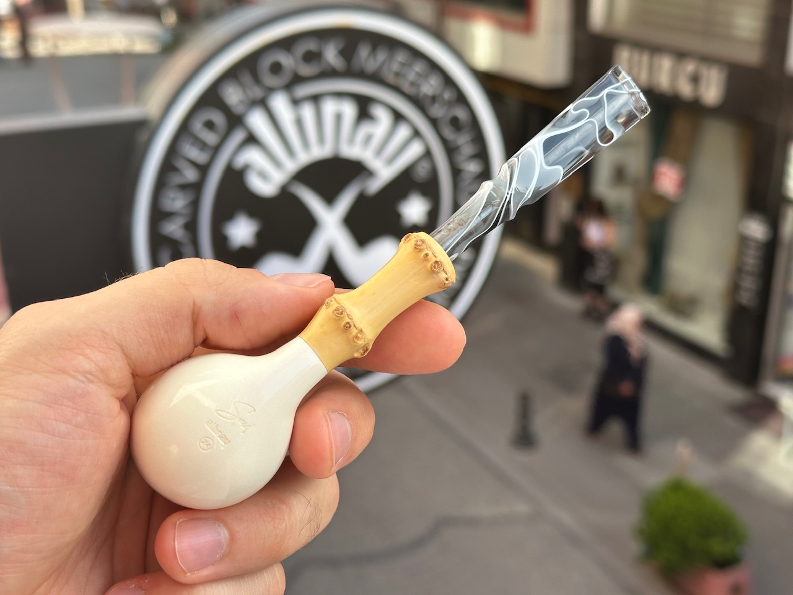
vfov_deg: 30.3
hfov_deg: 39.7
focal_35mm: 48
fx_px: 1100
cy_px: 298
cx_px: 396
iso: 64
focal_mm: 6.86
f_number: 1.78
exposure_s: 1/745
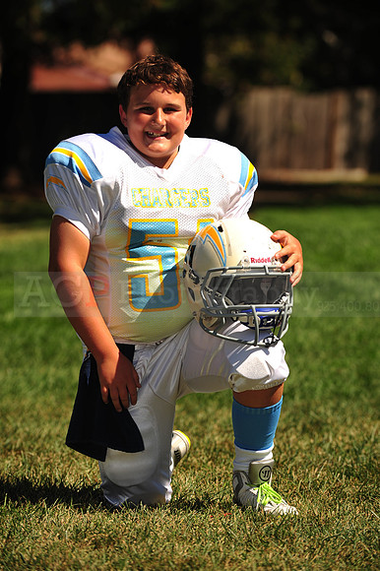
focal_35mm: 175
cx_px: 190
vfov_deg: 11.8
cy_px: 286
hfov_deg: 7.8
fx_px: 2774
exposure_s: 1/1000
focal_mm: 175
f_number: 5
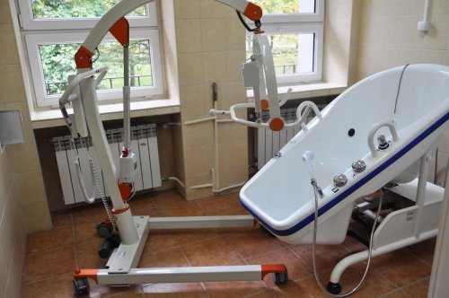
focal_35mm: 30
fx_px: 374
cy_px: 149
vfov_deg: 43.5
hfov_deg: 62.0
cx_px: 224
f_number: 4
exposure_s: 1/60
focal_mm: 20
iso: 400
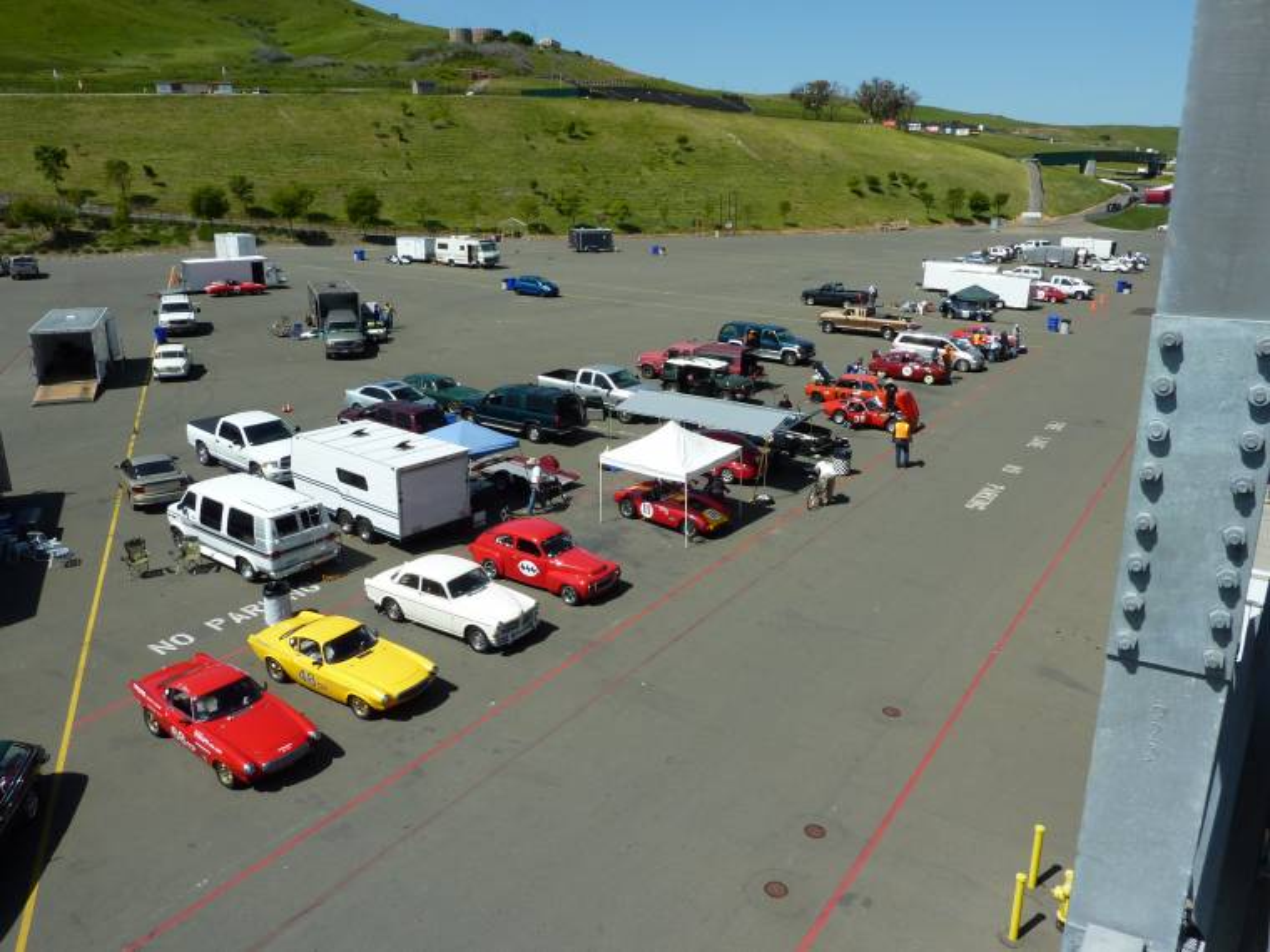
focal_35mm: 25
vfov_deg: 54.9
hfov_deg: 69.4
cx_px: 635
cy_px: 476
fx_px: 917
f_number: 5.6
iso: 80
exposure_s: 1/500
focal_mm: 4.1
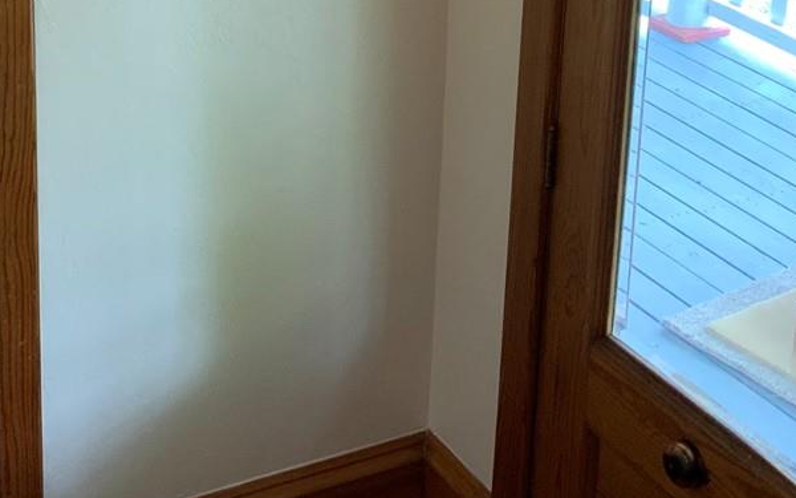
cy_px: -116
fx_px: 1779
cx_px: 166
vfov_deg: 15.3
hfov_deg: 24.8
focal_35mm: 82
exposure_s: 1/60
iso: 100
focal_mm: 3
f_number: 1.8
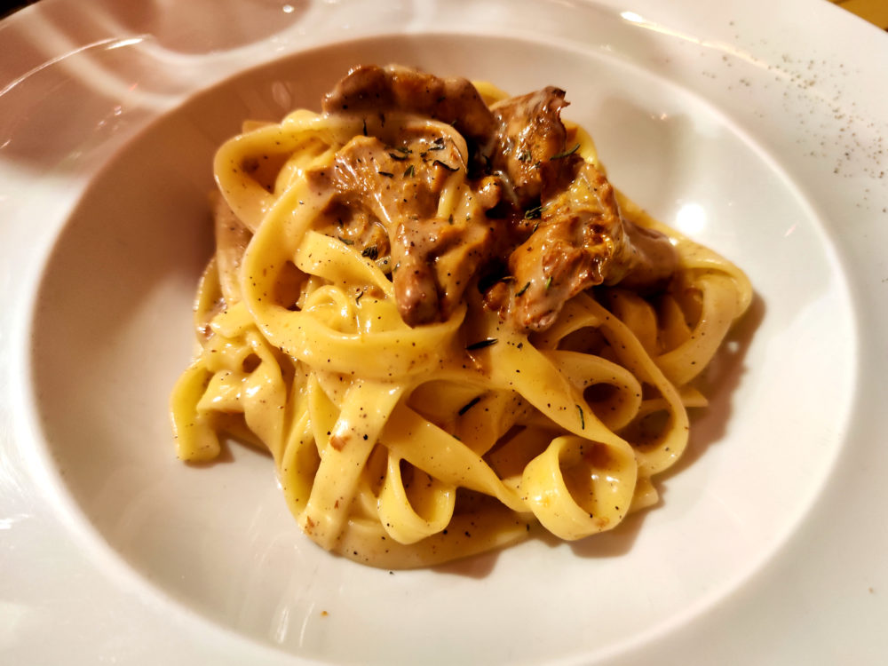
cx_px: 444
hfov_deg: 71.6
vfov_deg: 56.8
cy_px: 333
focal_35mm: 24
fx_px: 616
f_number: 1.88
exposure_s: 1/44.8
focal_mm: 5.59
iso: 574
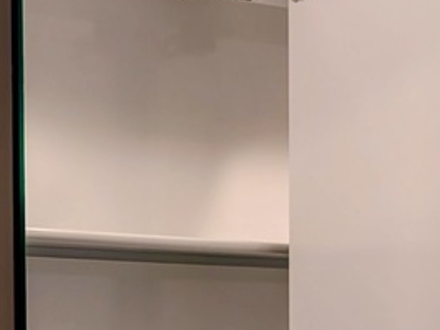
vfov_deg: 11.0
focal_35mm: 130
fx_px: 1653
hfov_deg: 14.9
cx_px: -3
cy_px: 476
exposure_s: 1/30
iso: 23
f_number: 1.68
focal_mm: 6.9
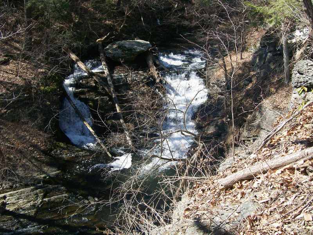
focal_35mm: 36
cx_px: 156
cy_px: 118
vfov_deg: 39.7
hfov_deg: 51.4
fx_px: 326
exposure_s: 1/376
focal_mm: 6
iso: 160
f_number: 4.8
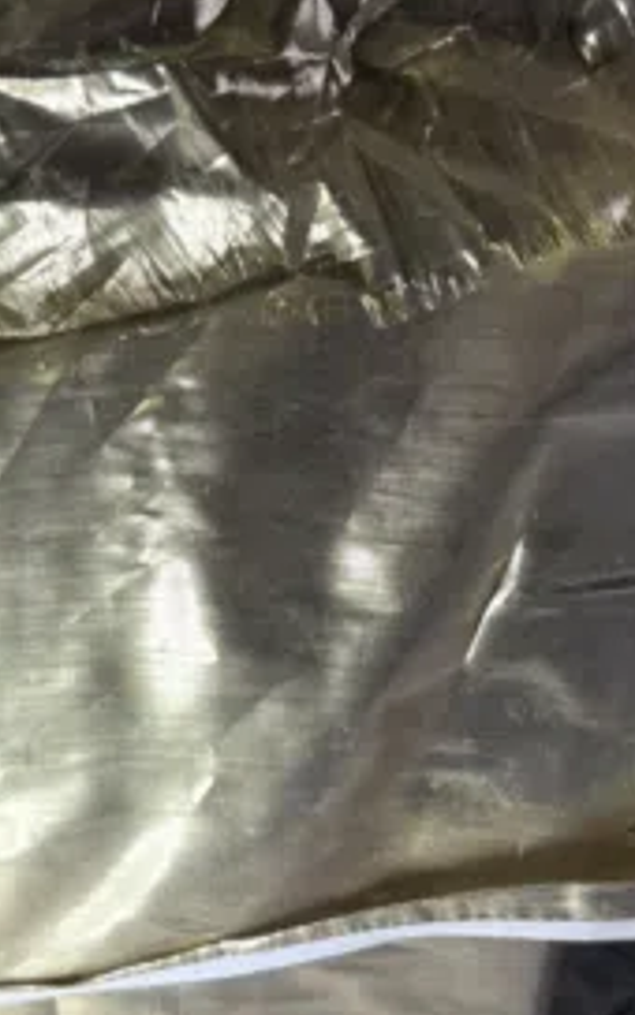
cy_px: 528
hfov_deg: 23.9
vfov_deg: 37.5
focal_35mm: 54
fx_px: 1495
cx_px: 224
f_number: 1.6
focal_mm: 5.96
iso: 200
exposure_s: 1/60
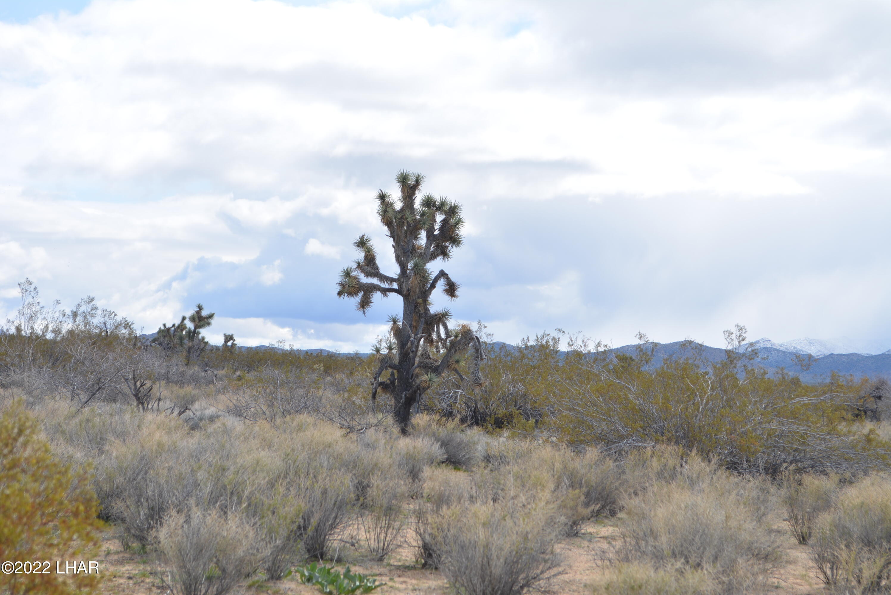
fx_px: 2043
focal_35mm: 82
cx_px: 446
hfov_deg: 24.6
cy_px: 298
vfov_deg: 16.6
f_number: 8
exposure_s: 1/200
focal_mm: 55
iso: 100
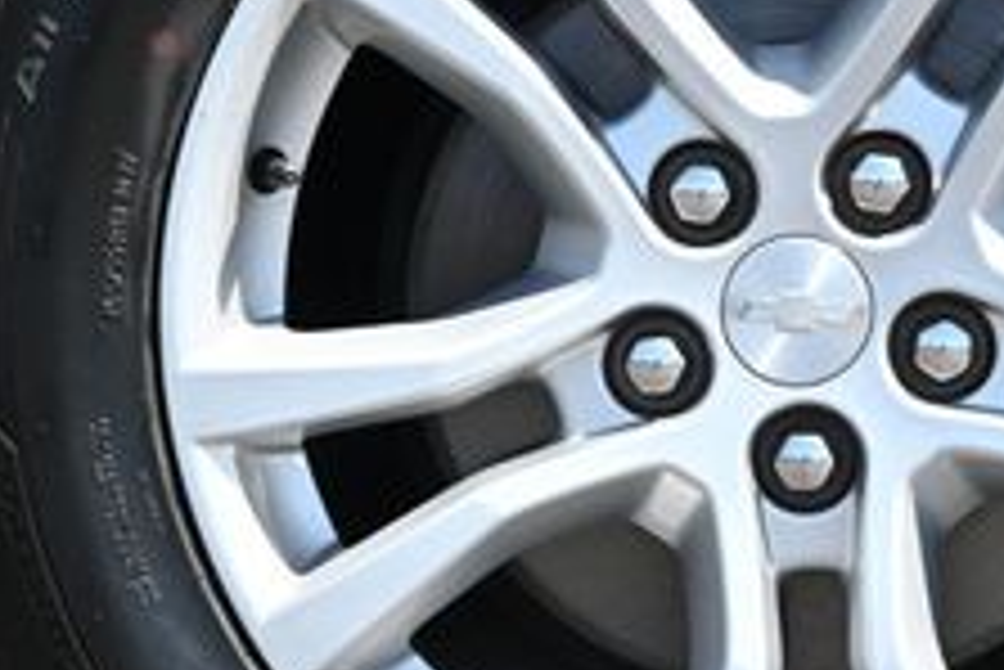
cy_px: 290
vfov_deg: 8.6
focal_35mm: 159
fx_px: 4449
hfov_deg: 12.8
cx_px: 810
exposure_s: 1/250
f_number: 5.6
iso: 200
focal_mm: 37
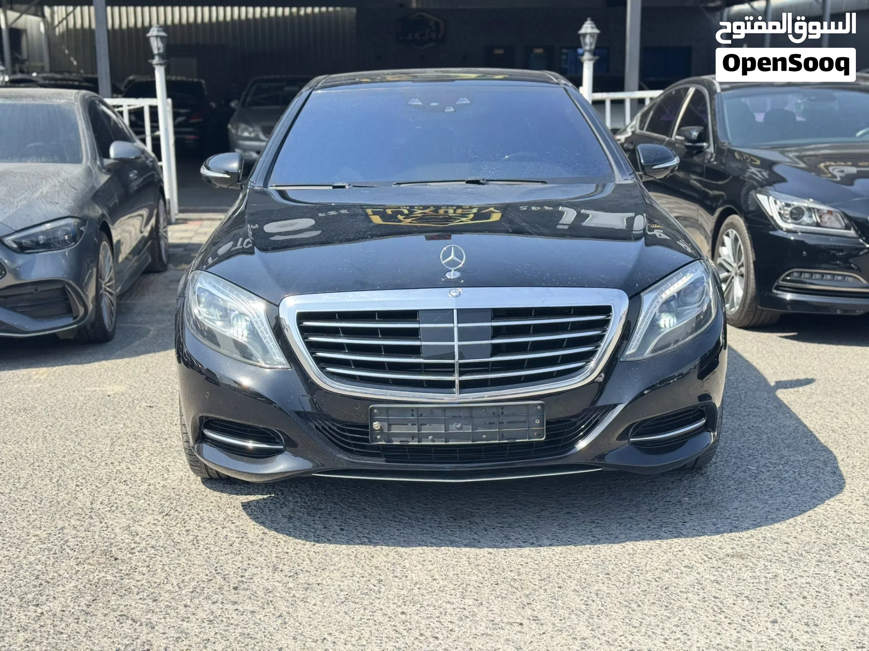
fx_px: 1205
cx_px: 434
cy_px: 326
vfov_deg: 30.3
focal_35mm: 48
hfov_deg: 39.7
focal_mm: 6.76
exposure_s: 1/1490
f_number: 1.78
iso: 64
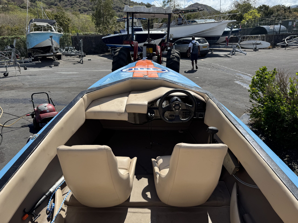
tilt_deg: -18.4
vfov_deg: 56.8
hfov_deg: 71.6
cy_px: 112
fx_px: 207
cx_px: 149
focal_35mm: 24
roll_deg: +3.5
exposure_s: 1/5814
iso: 80
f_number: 1.78
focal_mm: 6.76
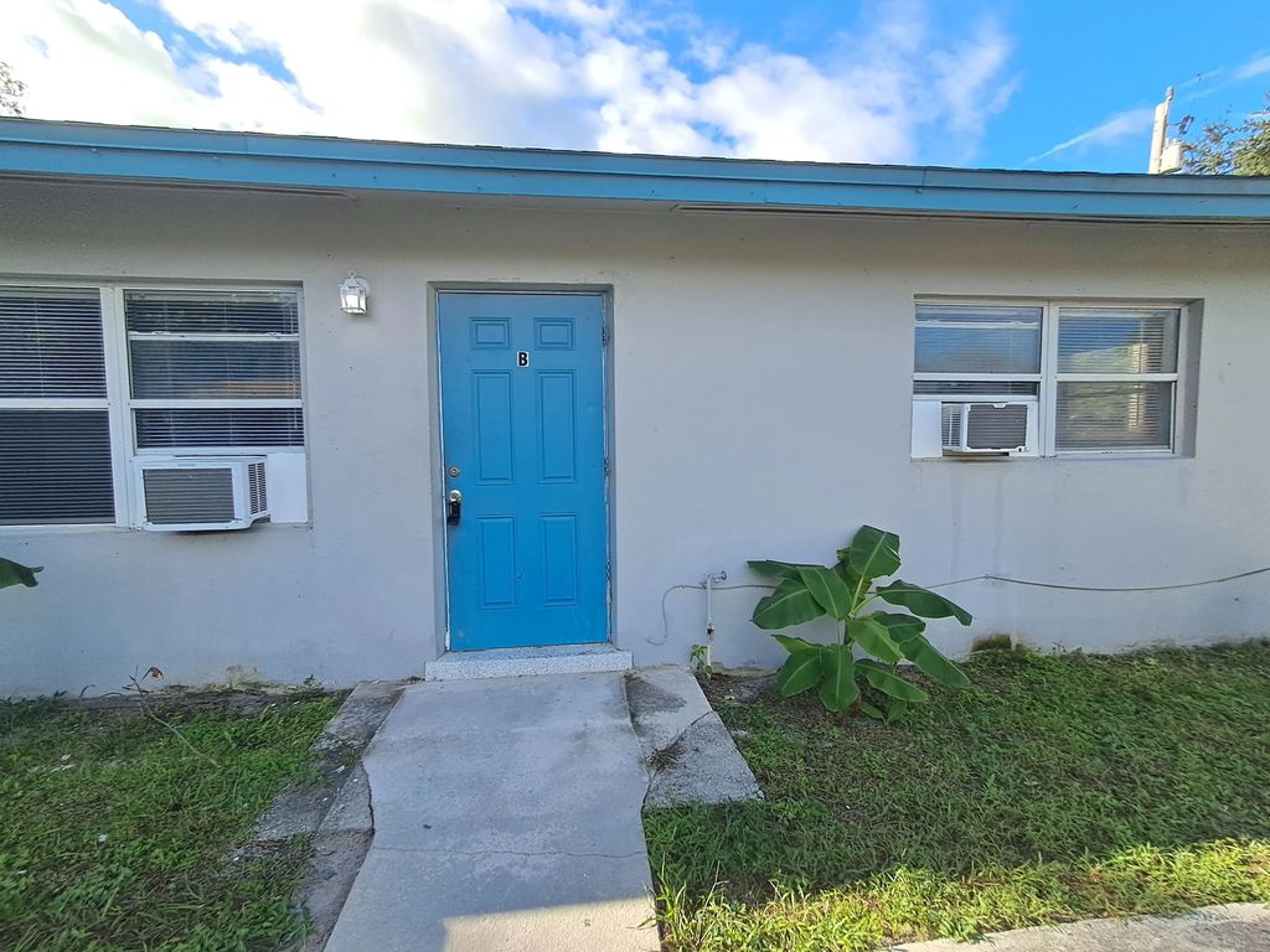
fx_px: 587
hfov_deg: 94.5
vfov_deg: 78.1
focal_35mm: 16
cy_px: 476
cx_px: 635
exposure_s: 1/679
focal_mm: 1.64
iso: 40
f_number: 2.2
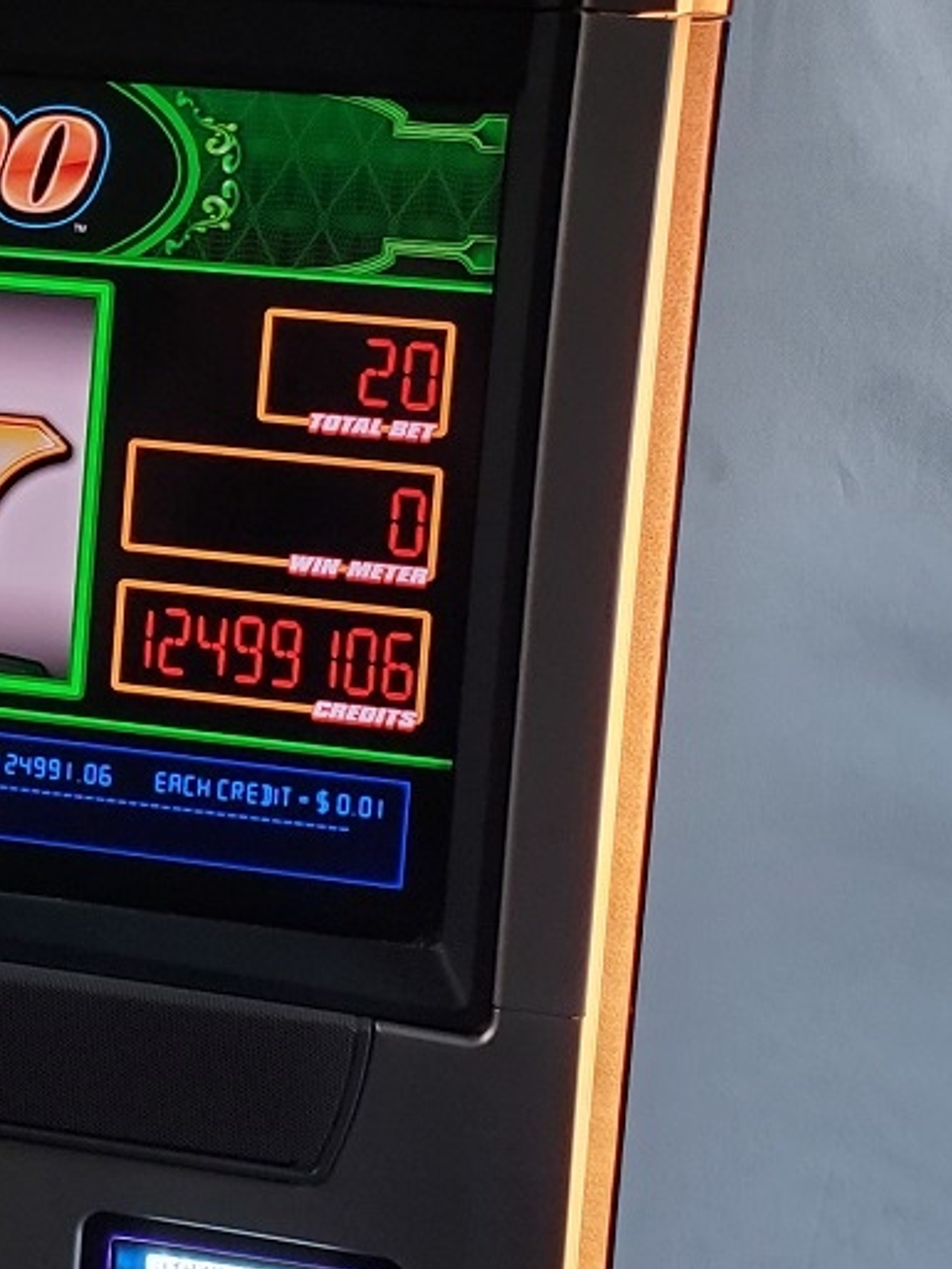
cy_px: 287
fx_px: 2676
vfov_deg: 26.3
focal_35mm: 73
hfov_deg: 18.9
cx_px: -223
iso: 200
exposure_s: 1/60
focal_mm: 4.3
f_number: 2.4
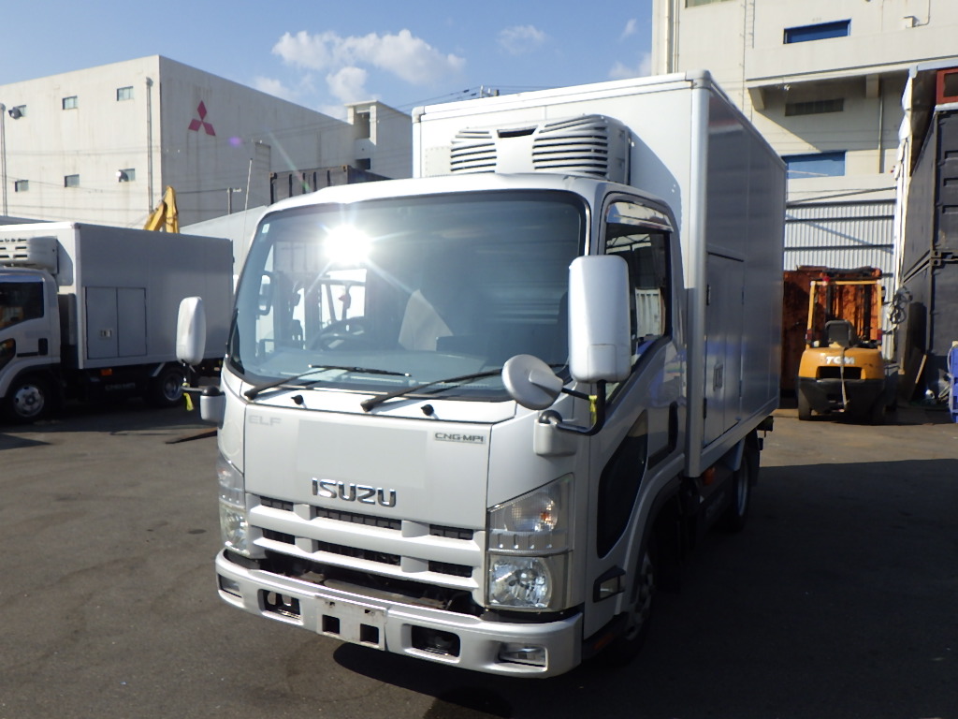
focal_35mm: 28
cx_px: 479
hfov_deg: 63.4
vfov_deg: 49.7
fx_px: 775
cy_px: 360
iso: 125
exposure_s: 1/1000
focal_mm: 5
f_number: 4.2
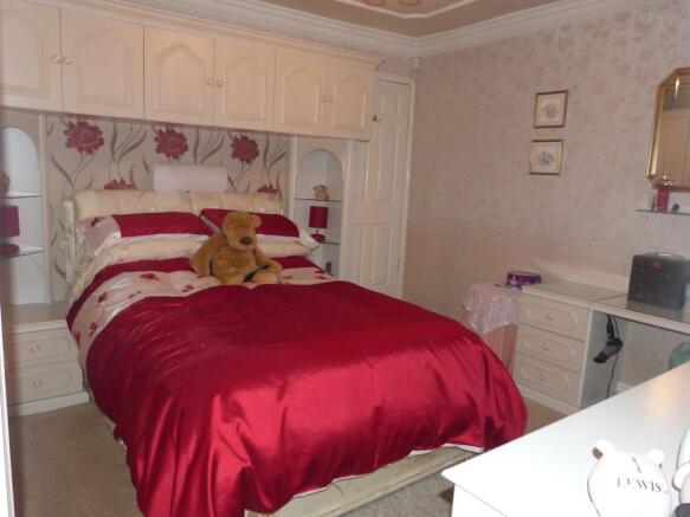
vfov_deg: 54.9
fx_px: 498
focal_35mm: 25
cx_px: 345
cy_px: 258
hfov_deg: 69.4
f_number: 2.8
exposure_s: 1/60
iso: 125
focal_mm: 4.5
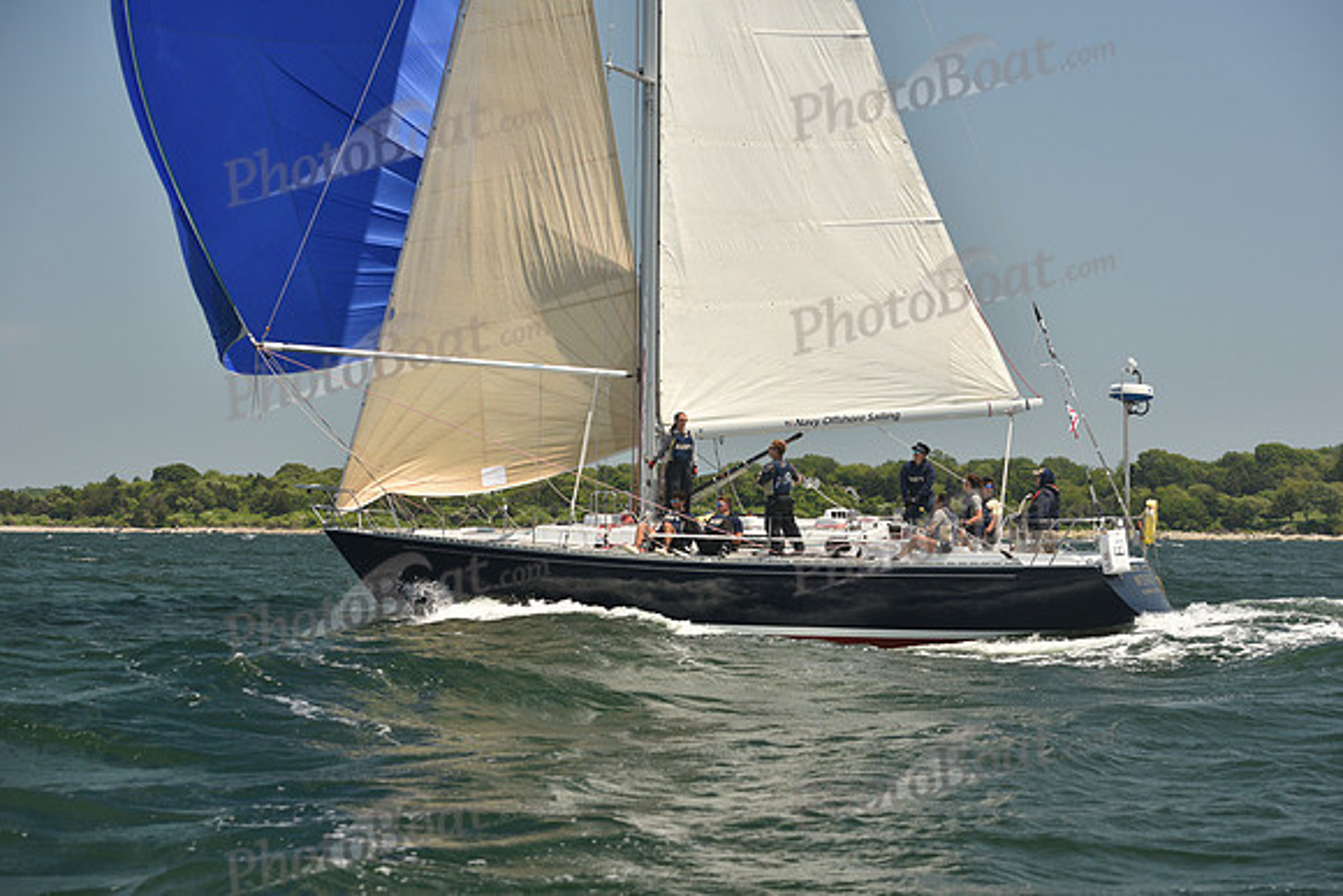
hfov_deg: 28.8
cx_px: 672
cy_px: 448
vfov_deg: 19.5
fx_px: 2612
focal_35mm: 70
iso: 250
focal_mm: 70
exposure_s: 1/640
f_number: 5.6
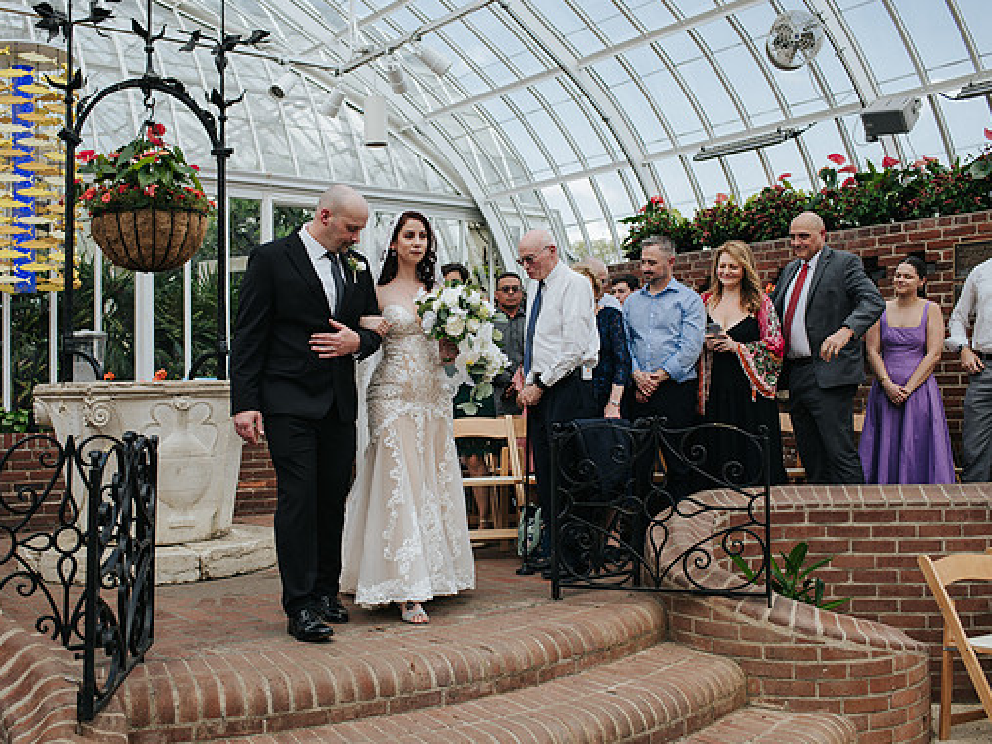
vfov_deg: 36.8
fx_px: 1118
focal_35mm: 39
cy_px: 374
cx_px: 435
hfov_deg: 47.8
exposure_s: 1/800
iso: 200
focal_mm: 35
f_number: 3.5
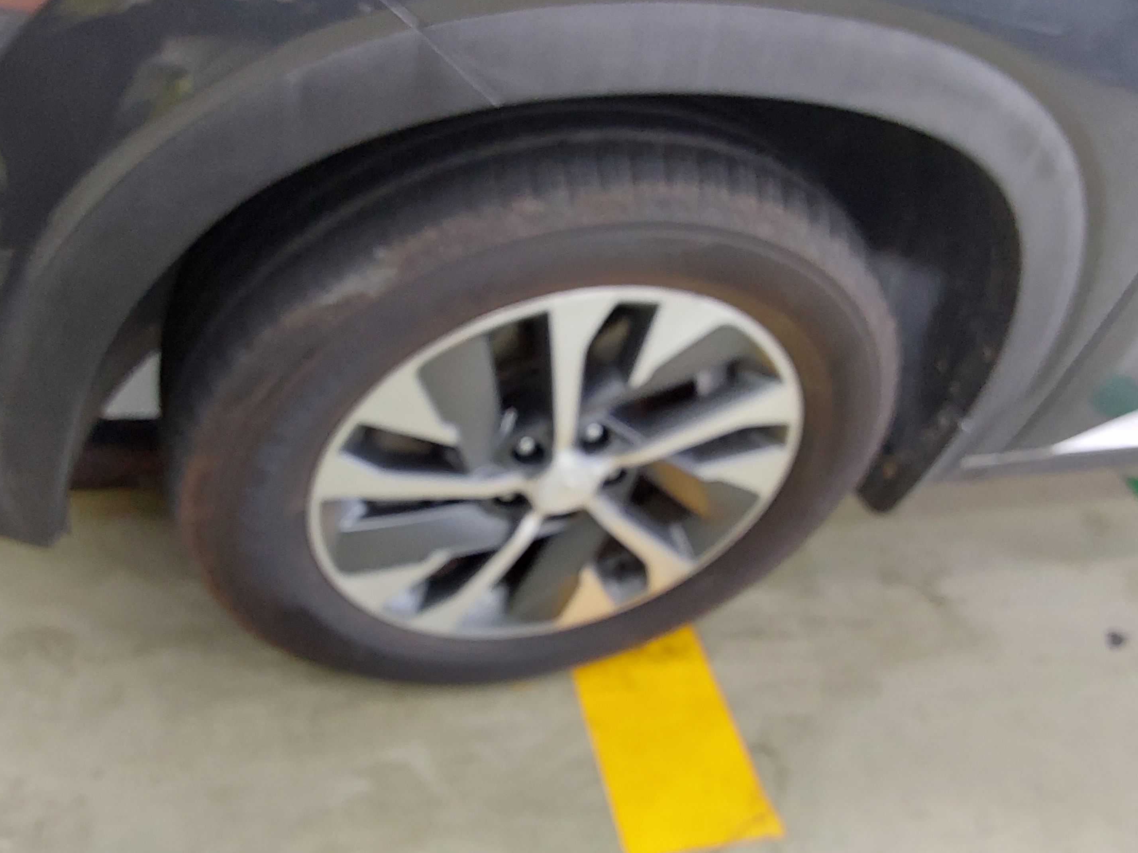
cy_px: 446
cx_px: 558
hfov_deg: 56.8
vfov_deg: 44.1
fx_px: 1052
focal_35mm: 32
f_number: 1.9
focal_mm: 2.91
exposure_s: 1/60
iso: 200
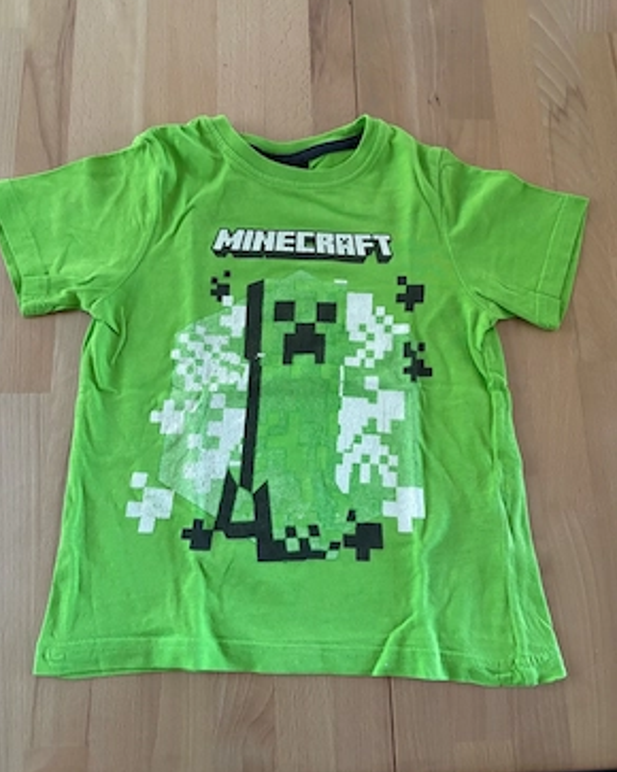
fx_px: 640
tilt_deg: -73.7
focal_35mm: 28
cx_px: 300
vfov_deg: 62.2
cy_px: 374
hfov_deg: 51.5
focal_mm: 5.96
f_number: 1.6
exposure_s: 1/60
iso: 320
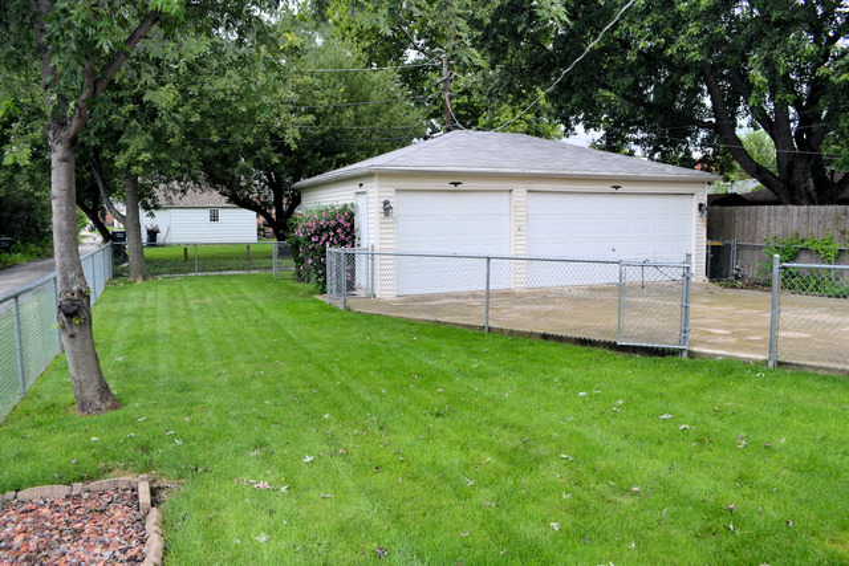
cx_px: 424
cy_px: 283
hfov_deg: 67.4
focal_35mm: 27
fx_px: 637
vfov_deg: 48.0
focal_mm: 18
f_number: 5.6
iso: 100
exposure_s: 1/125
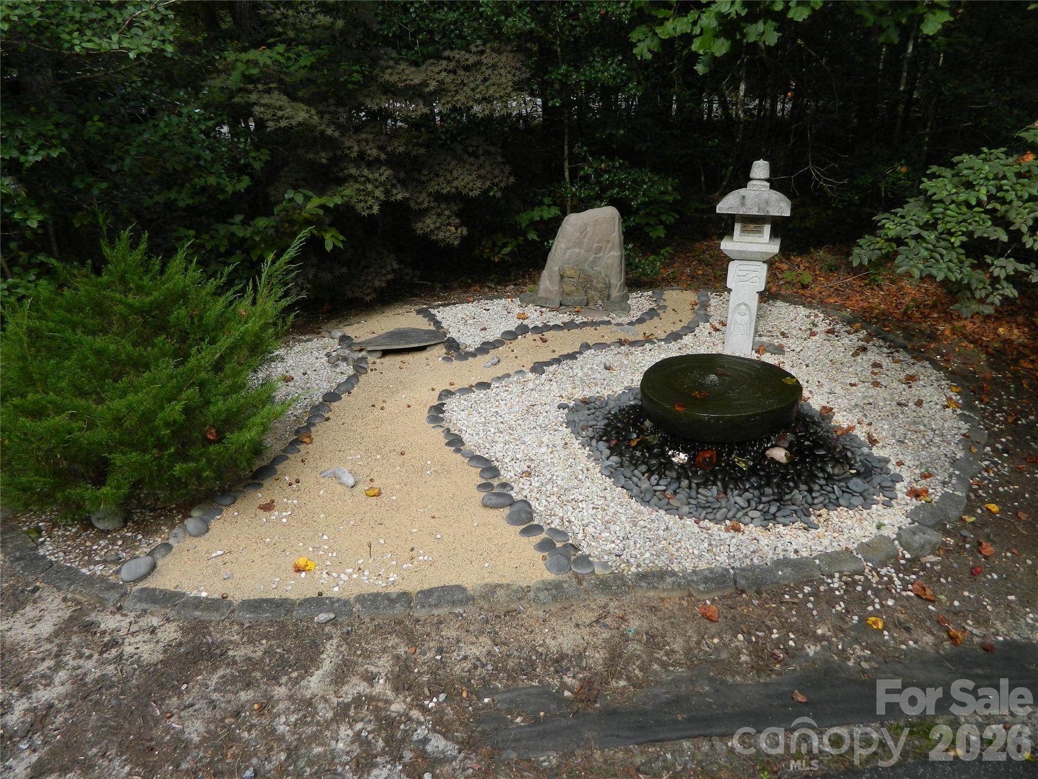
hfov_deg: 69.4
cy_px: 390
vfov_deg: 54.9
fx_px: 750
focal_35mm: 25
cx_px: 519
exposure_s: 1/125
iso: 80
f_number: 3.1
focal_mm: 4.5
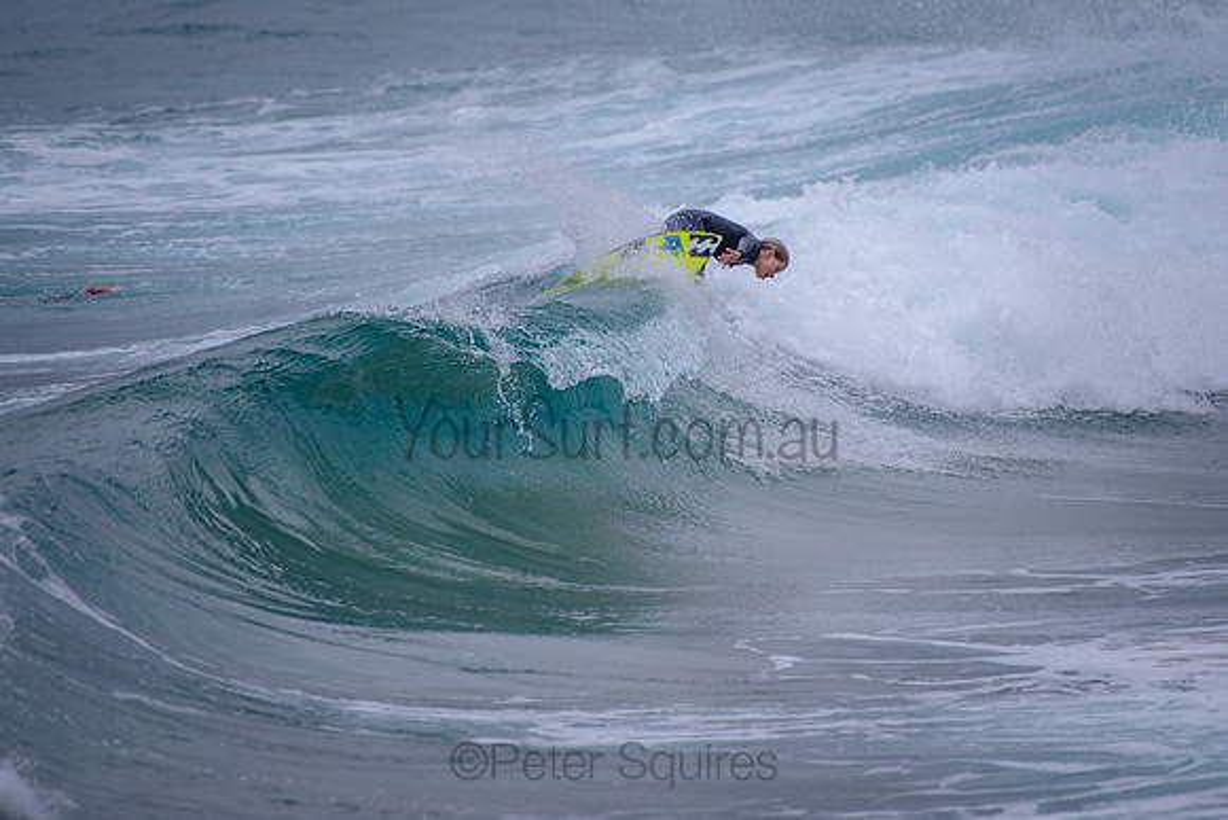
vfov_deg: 2.2
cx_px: 651
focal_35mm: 613
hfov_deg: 3.4
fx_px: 20915
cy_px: 317
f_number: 5.6
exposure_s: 1/2000
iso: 180
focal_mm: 500
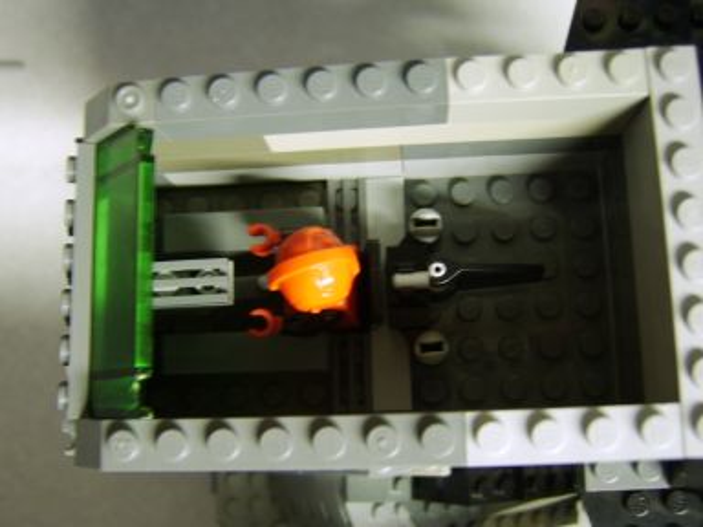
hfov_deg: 58.4
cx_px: 352
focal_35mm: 31
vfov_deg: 45.4
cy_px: 264
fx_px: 630
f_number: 2.7
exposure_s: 1/2
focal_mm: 8.13
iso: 71
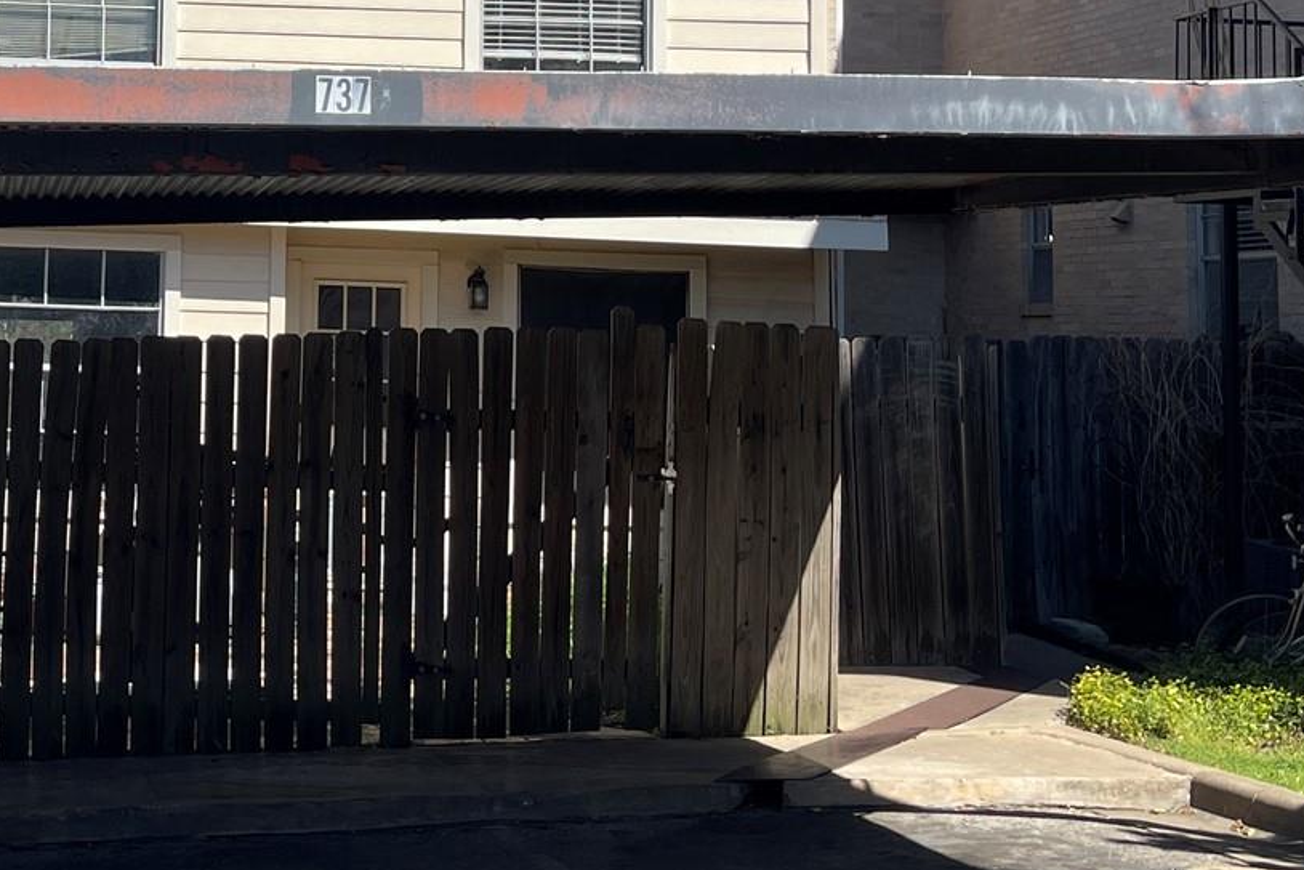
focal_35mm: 68
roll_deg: -1.9
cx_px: 96
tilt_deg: +5.3
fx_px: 2463
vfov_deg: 19.6
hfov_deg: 28.4
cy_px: 61
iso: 32
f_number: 1.6
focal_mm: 5.1
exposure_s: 1/3257
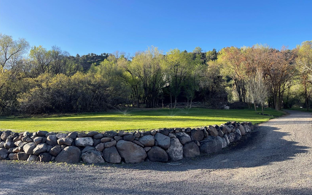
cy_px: 97
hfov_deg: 68.4
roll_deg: +2.1
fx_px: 230
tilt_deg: +4.3
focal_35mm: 27
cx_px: 158
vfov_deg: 46.0
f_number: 1.6
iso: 32
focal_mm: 5.1
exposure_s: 1/1130
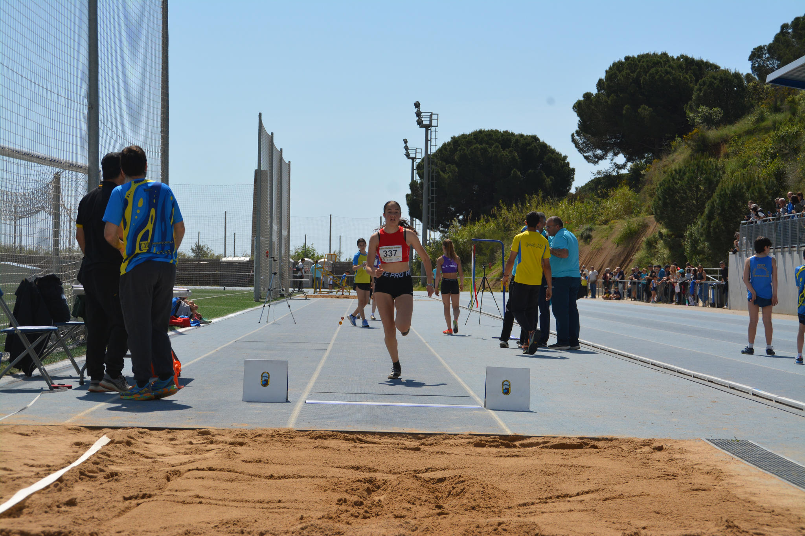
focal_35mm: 90
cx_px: 402
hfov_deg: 22.6
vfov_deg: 15.2
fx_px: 2012
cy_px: 268
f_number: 8
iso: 400
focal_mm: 60
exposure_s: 1/2000
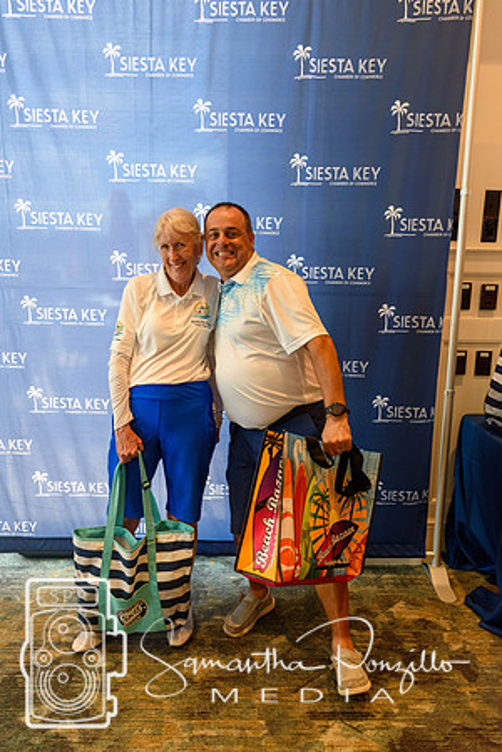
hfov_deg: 47.9
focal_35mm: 27
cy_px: 376
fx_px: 565
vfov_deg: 67.4
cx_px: 251
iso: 640
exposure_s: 1/60
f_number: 4
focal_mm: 18
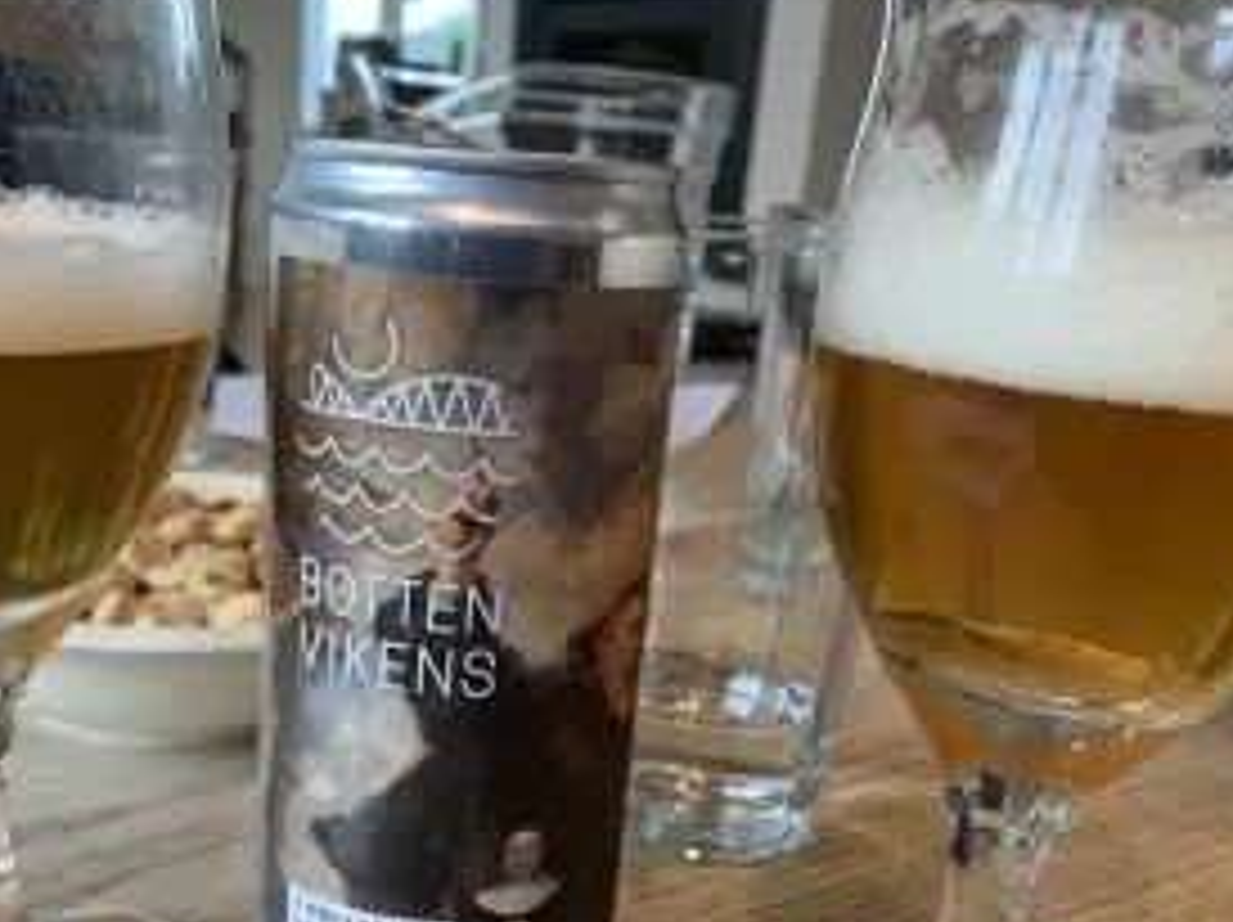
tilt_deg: -19.9
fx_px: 1352
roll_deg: -4.3
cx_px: 531
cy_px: 643
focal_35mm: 38
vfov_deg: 37.1
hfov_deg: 48.9
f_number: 1.8
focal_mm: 4.25
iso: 80
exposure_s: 1/100
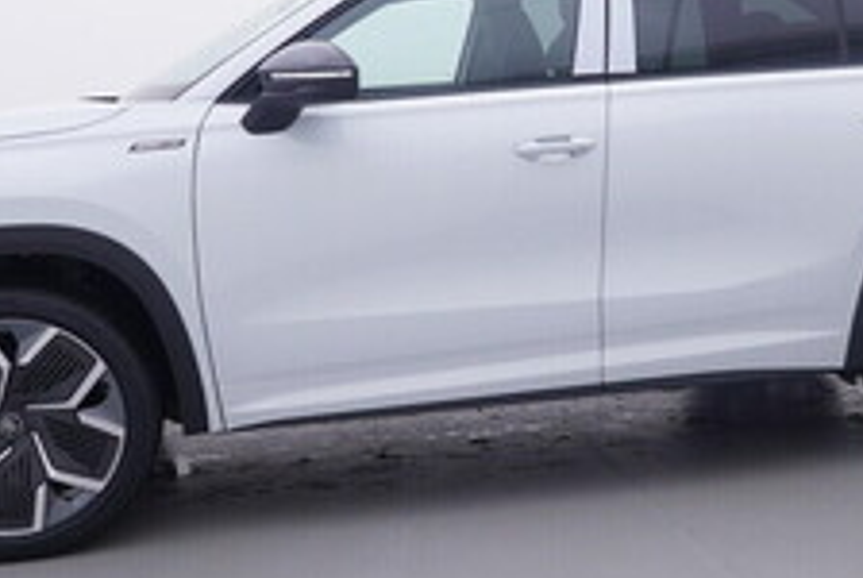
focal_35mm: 55
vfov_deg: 24.5
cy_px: 229
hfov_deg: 35.8
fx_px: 1326
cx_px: 549
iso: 200
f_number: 5
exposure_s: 1/80
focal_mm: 15
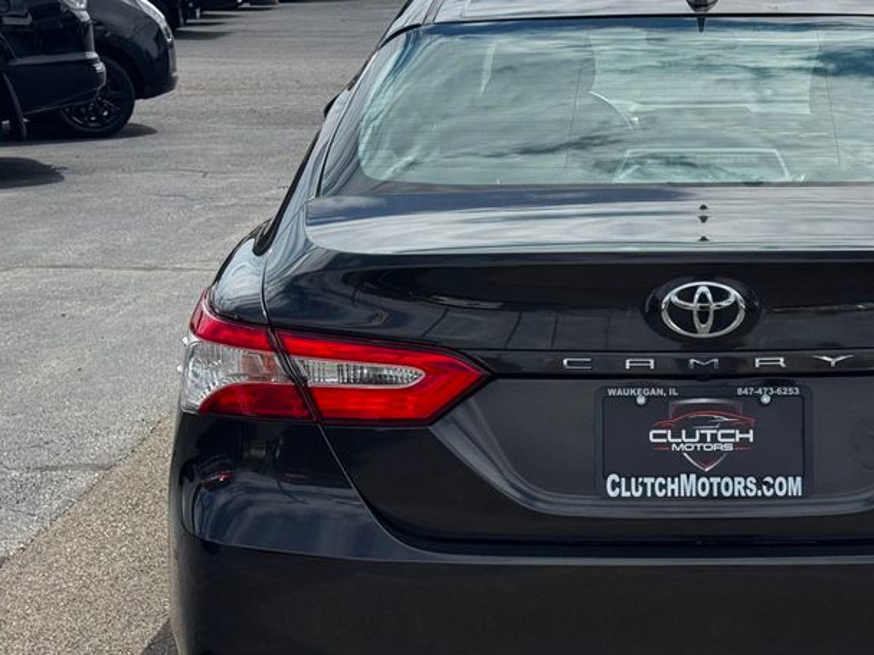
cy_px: 358
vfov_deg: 18.2
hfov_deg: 23.8
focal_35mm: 81
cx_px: 672
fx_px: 2045
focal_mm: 6.76
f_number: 1.78
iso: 64
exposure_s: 1/4608
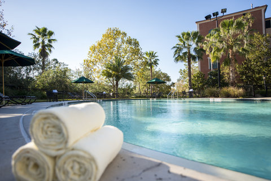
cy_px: 90
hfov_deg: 78.6
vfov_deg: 57.2
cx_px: 136
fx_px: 166
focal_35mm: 22
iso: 200
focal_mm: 22
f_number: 2.8
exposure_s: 1/1250
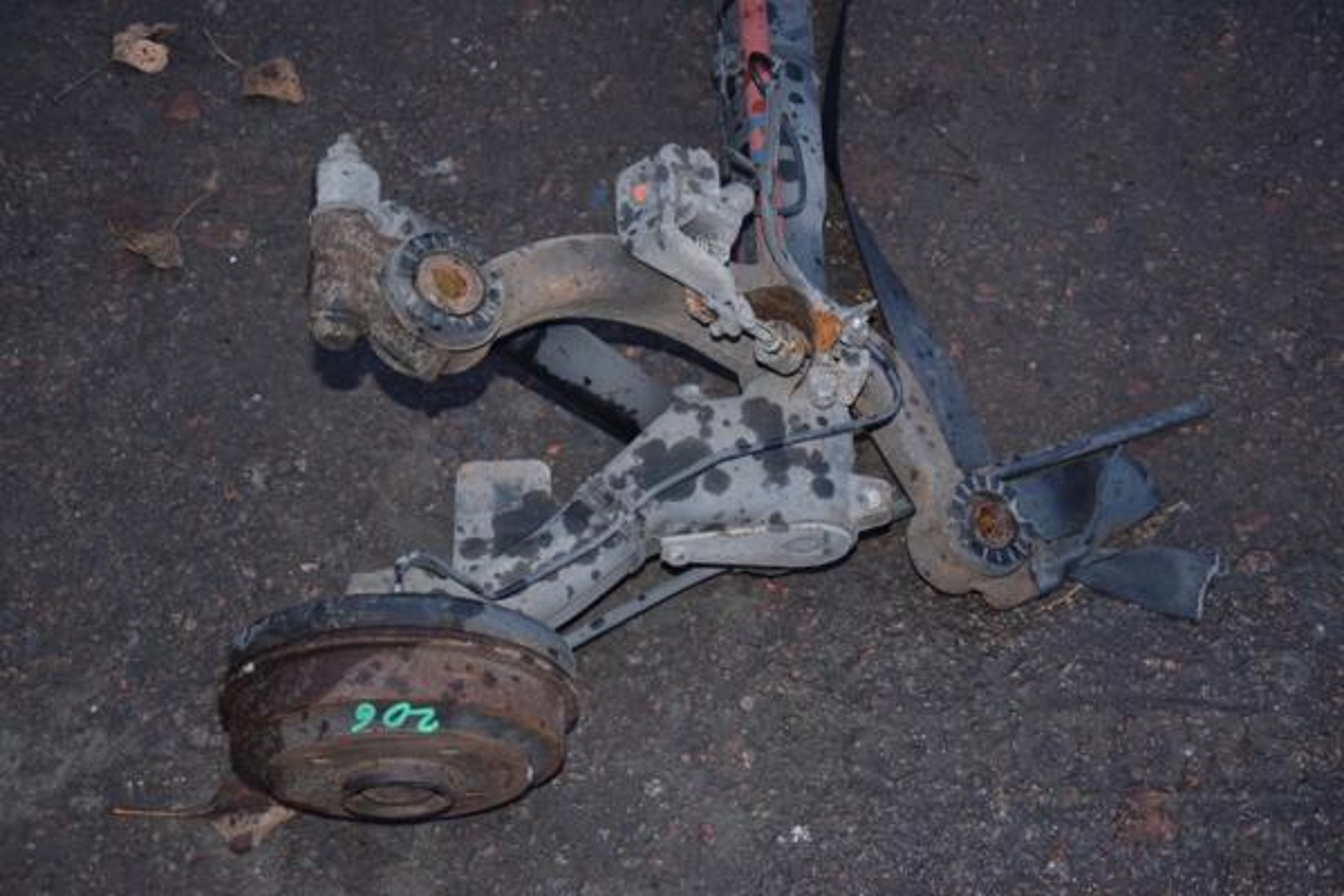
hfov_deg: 38.9
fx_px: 1904
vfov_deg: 26.5
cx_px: 672
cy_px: 448
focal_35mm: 51
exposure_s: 1/60
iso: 800
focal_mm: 34
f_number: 5
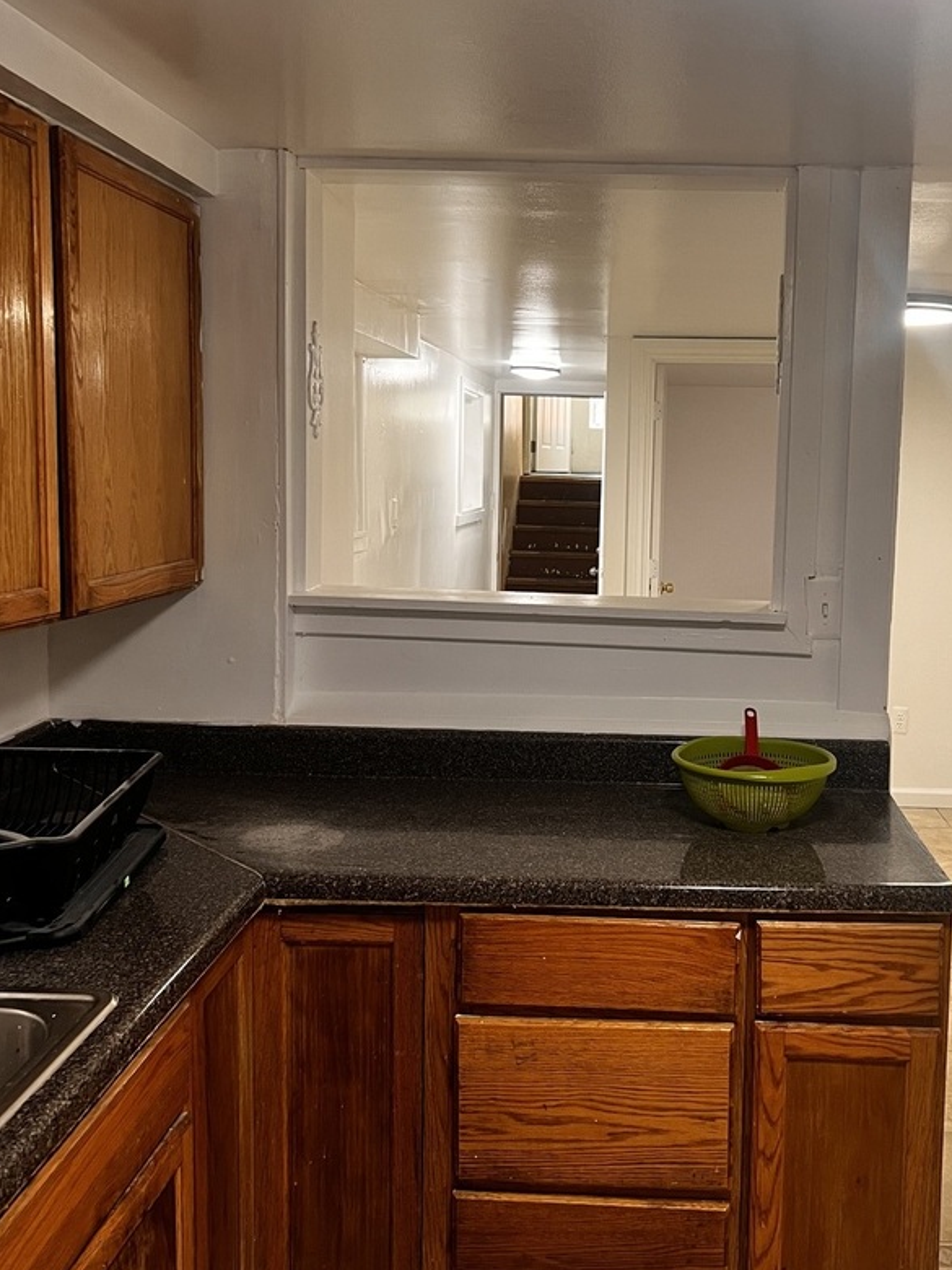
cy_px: 586
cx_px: 605
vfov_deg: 51.3
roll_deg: -1.5
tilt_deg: -3.5
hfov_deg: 39.3
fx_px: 1320
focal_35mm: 36
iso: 100
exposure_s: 1/60
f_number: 1.5
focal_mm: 5.7
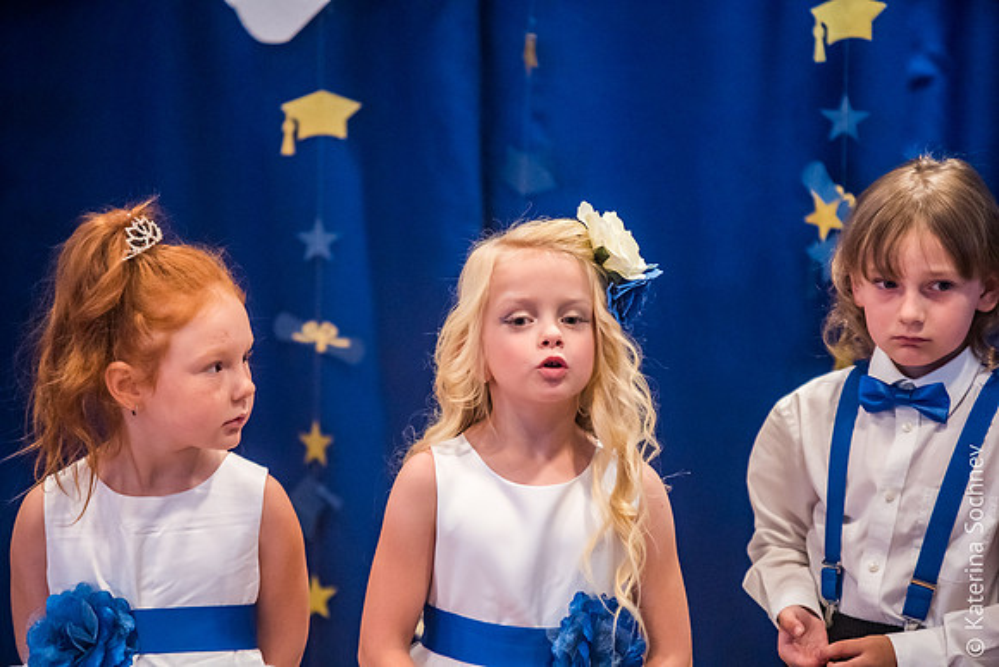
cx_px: 500
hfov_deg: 10.5
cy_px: 334
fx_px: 5412
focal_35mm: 195
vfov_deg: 7.0
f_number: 2.8
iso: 3200
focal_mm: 195
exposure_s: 1/200
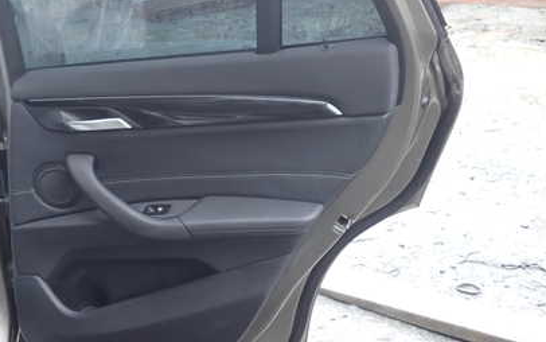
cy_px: 106
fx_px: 700
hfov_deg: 42.1
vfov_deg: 27.2
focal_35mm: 47
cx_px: 188
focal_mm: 5.4
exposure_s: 1/50
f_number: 2.3
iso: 200
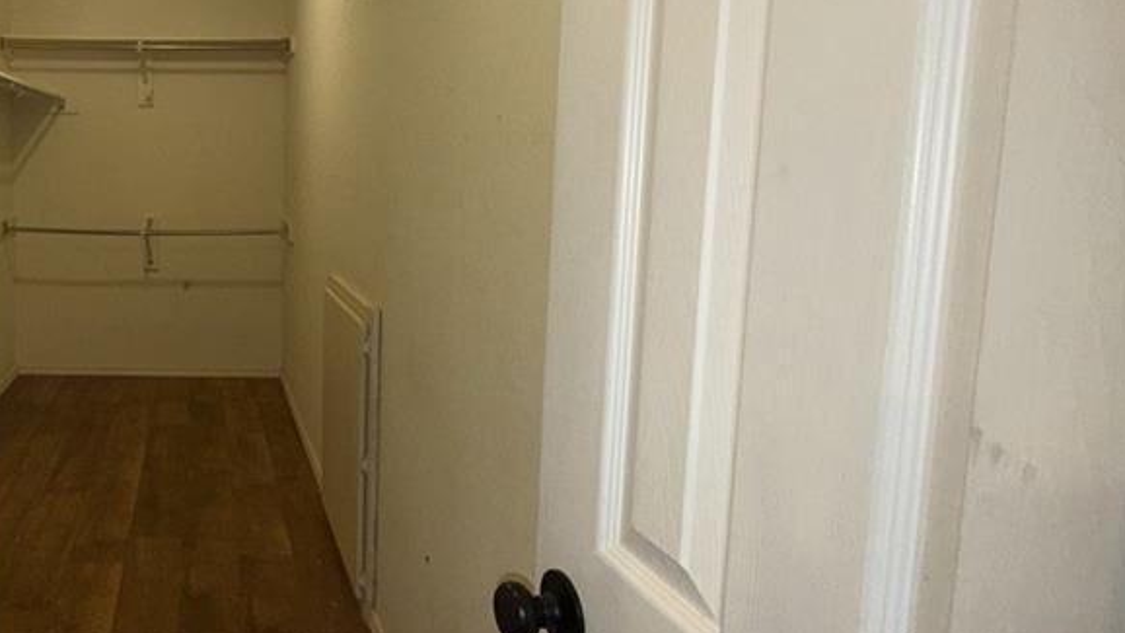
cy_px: 240
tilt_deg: -5.7
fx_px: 805
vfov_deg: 42.6
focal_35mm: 27
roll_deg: -0.7
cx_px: 200
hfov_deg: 62.9
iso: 100
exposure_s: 1/60
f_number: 2.2
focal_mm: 2.22
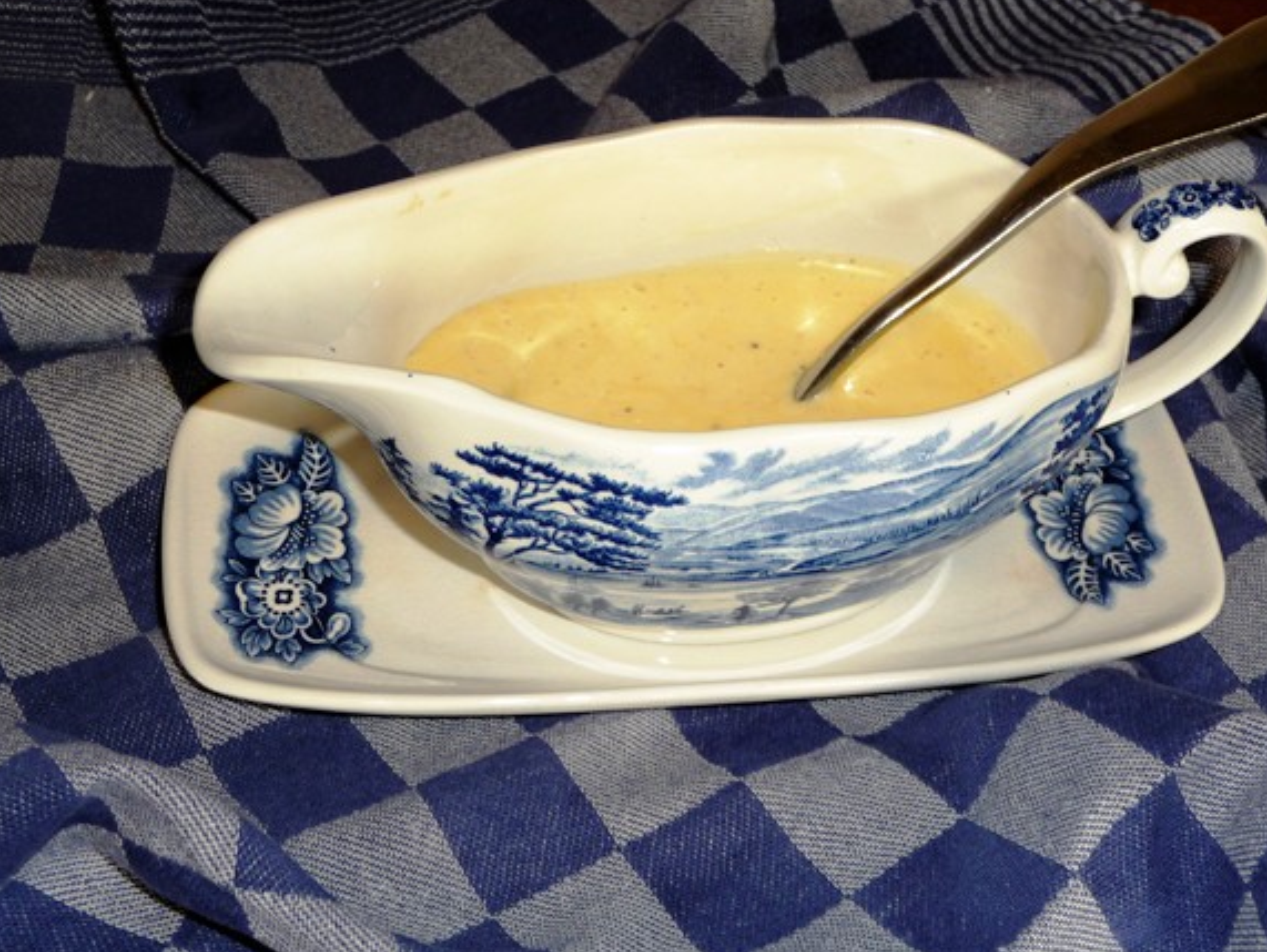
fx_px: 2051
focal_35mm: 56
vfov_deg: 26.1
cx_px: 690
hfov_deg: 34.3
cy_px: 502
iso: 100
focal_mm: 8.5
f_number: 4.2
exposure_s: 1/30
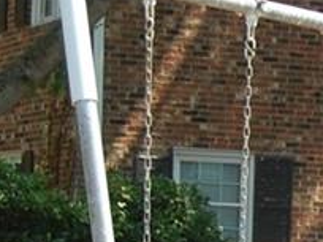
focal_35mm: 246
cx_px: 502
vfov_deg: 6.0
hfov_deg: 7.9
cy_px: 395
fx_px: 2295
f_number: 4.5
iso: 400
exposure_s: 1/400
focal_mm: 34
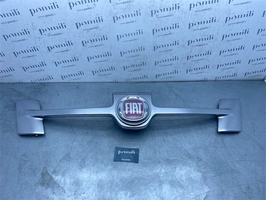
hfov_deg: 67.3
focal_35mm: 26
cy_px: 100
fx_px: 200
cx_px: 133
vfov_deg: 53.1
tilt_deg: -45.3
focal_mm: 4.25
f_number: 1.8
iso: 32
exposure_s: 1/1063
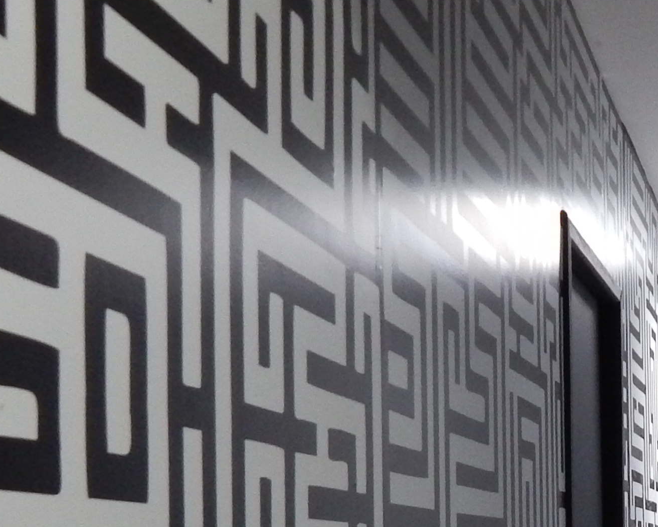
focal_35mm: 79
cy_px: 560
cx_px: 840
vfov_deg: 18.8
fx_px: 1539
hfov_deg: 21.9
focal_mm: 4
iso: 400
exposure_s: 1/25
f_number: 3
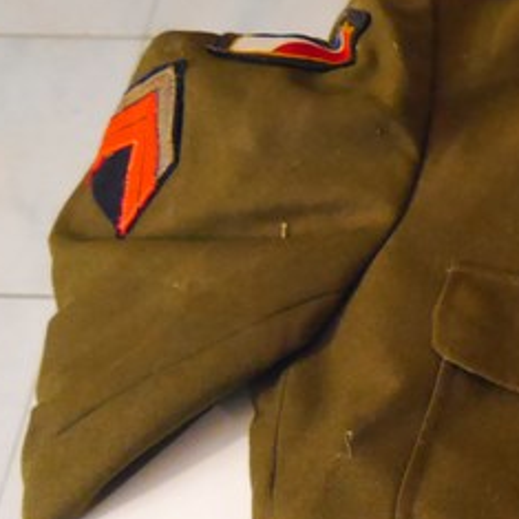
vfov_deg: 15.8
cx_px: 957
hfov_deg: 14.1
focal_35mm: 108
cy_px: 517
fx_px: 1832
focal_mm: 14
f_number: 3.5
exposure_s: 1/60
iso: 2000
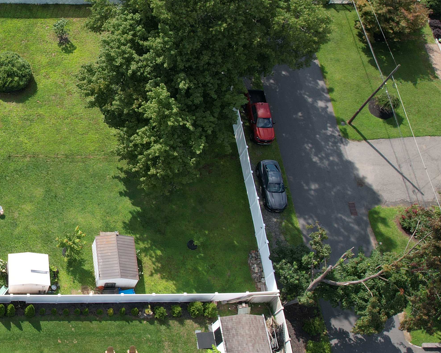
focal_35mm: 57
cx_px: -60
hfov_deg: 29.3
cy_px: 127
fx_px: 744
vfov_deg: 26.6
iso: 100
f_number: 2.8
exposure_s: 1/1000
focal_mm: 8.38
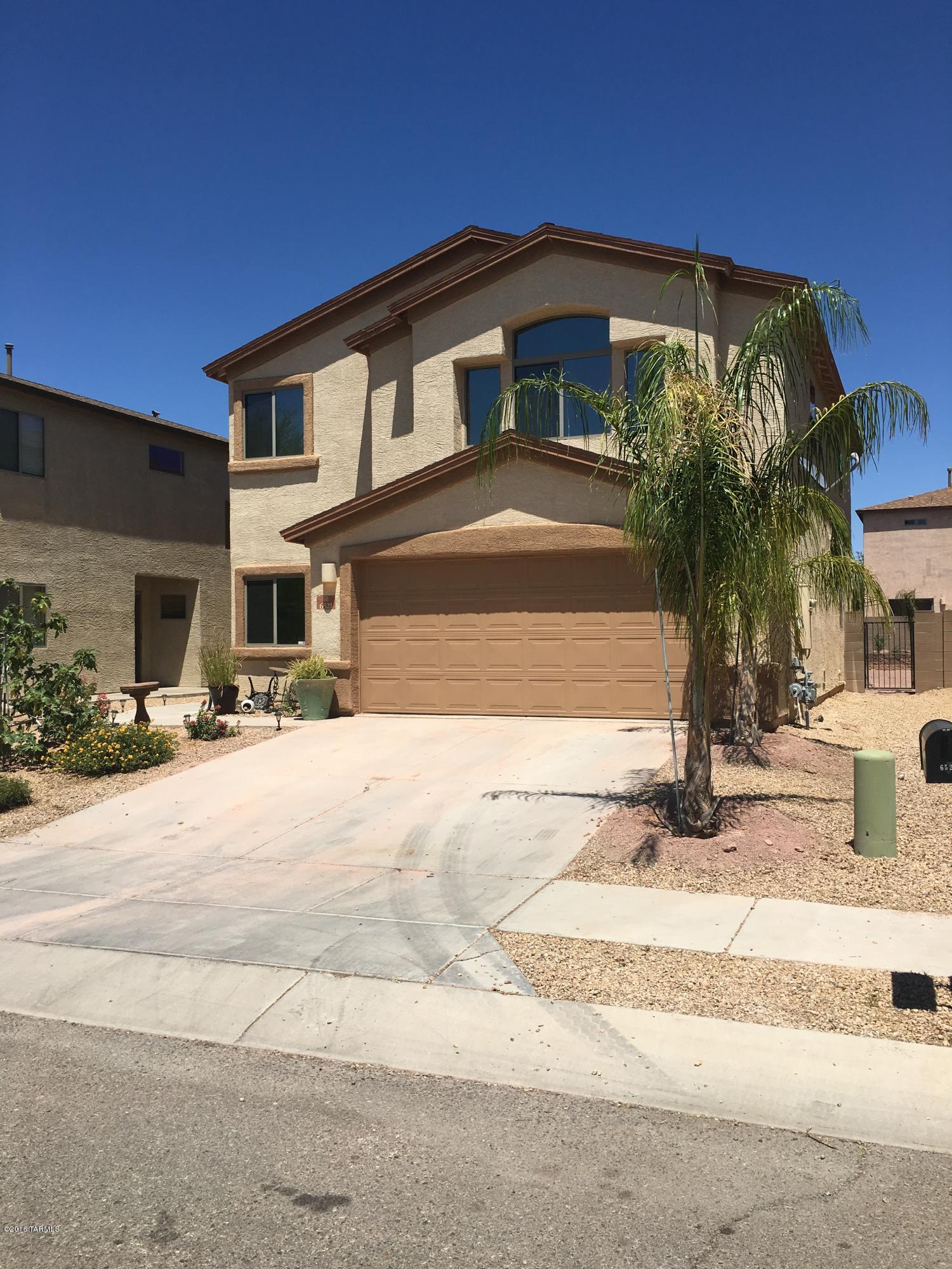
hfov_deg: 48.2
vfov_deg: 61.7
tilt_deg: -1.0
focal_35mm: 29
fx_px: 1063
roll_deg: +0.7
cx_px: 476
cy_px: 634
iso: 25
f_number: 2.2
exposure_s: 1/2747
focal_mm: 4.15
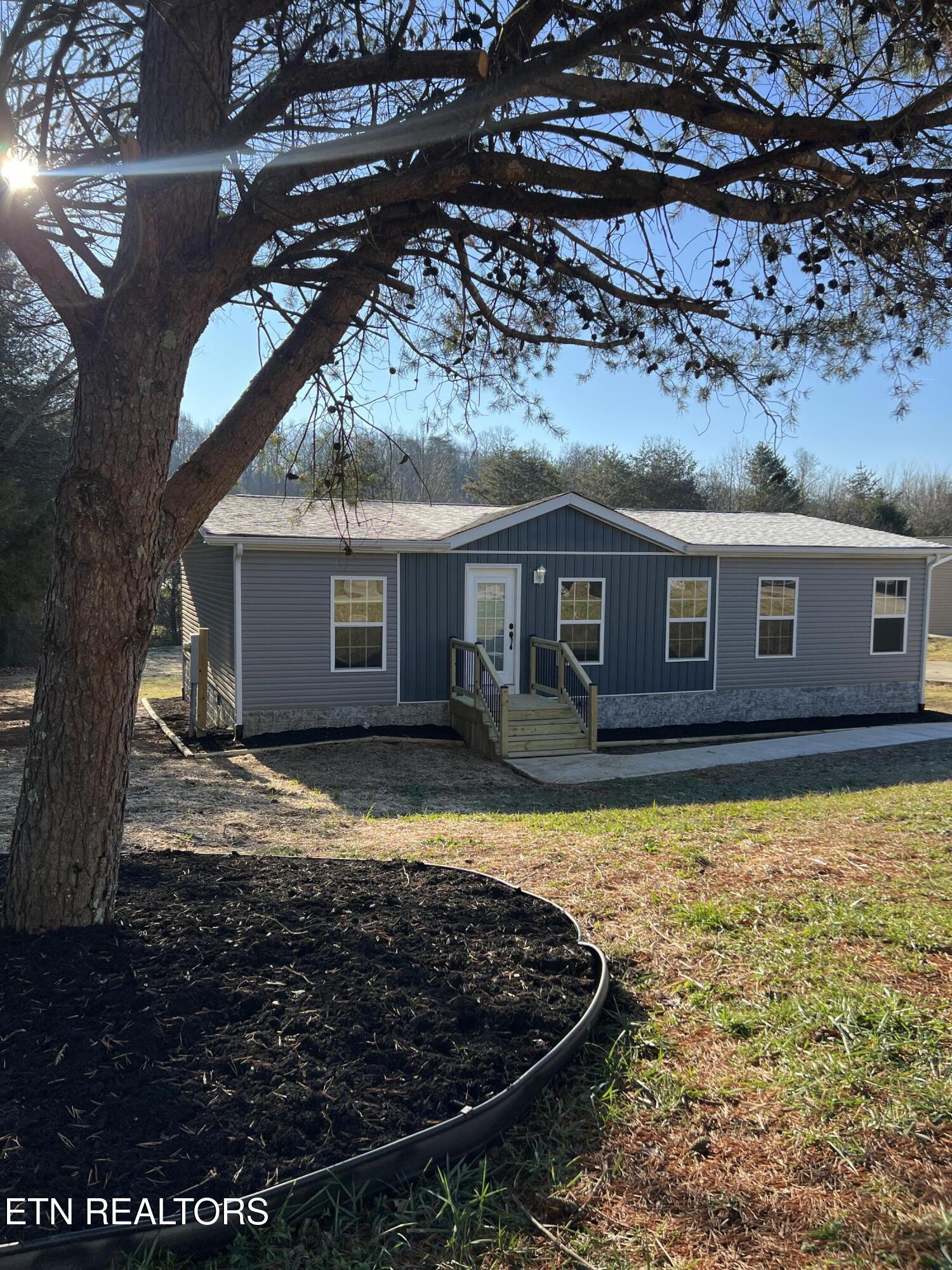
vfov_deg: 67.3
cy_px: 635
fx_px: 953
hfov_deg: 53.1
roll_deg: -0.2
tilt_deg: -5.2
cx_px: 476
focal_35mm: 26
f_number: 1.5
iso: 50
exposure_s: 1/1575
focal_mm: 5.7
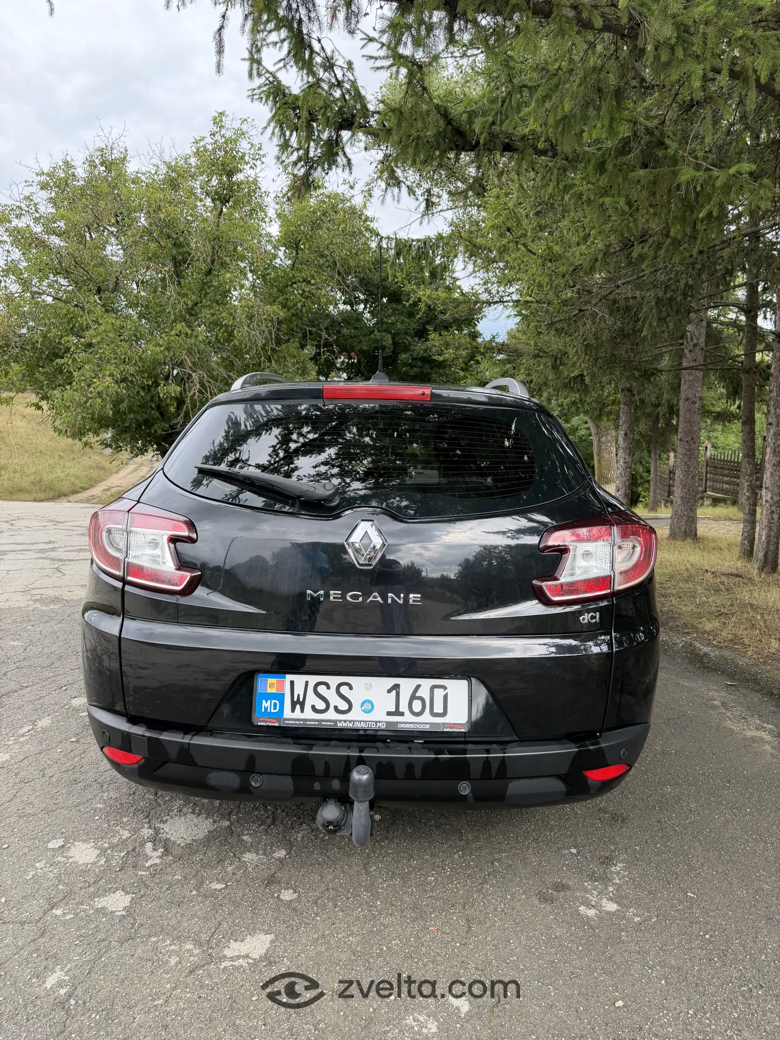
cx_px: 390
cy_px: 520
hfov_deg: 56.8
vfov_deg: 71.6
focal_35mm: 24
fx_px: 721
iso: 100
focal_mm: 6.76
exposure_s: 1/992
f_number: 1.78
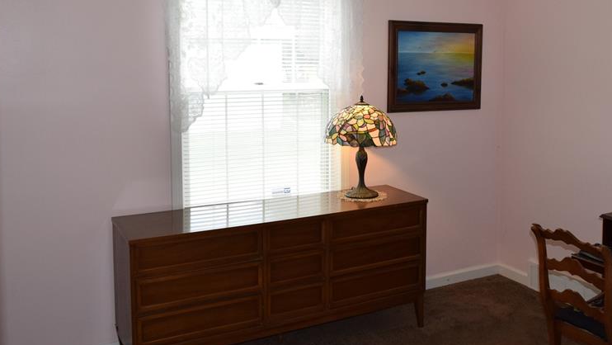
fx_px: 633
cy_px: 109
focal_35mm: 39
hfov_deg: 51.0
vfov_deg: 30.2
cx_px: 389
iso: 800
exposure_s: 1/125
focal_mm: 18
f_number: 5.6
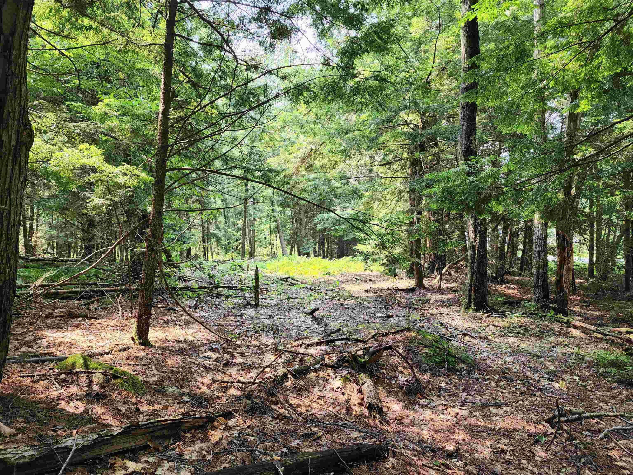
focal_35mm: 23
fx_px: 421
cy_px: 238
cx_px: 316
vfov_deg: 58.9
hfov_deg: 73.9
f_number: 1.8
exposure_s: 1/180
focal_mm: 6.4
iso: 100
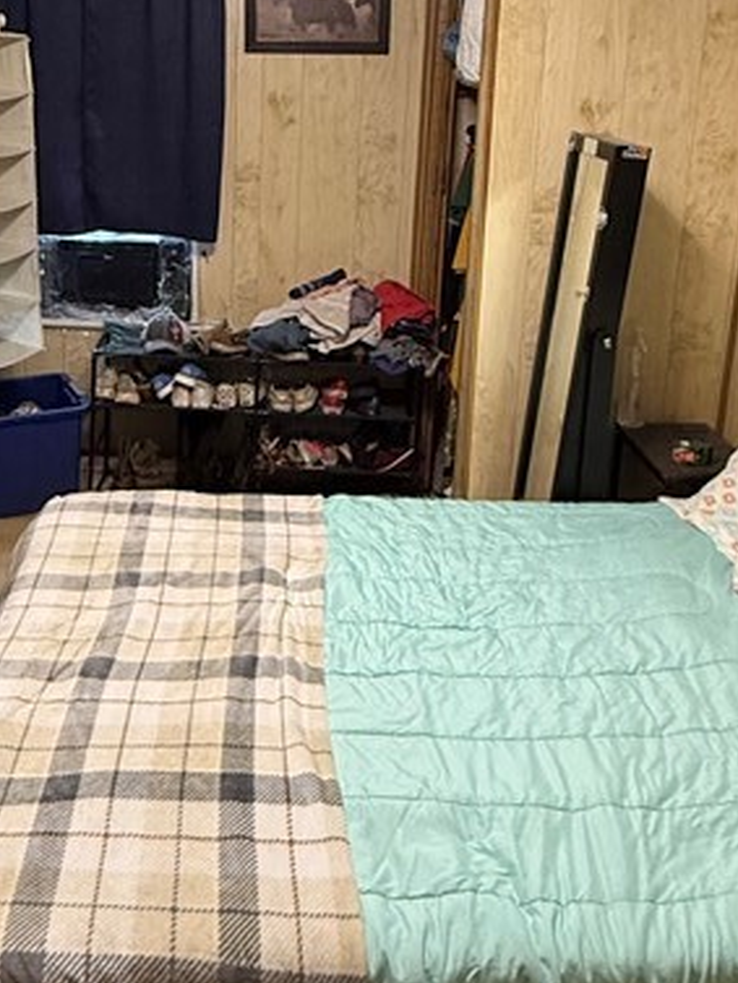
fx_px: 1080
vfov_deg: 48.0
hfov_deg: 37.6
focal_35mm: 38
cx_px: 289
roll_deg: -2.3
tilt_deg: -12.6
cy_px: 310
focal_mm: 2.22
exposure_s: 1/60
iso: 320
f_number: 2.2
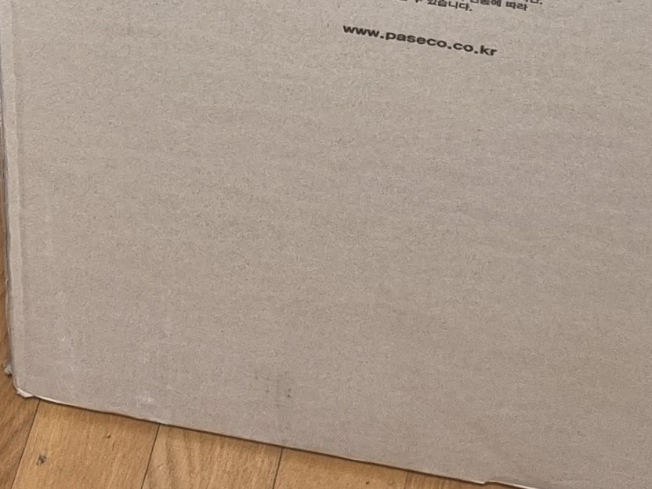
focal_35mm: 126
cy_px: -481
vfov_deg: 10.8
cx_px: 12
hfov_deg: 15.4
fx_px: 2373
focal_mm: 5.4
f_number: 1.8
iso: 250
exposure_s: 1/40
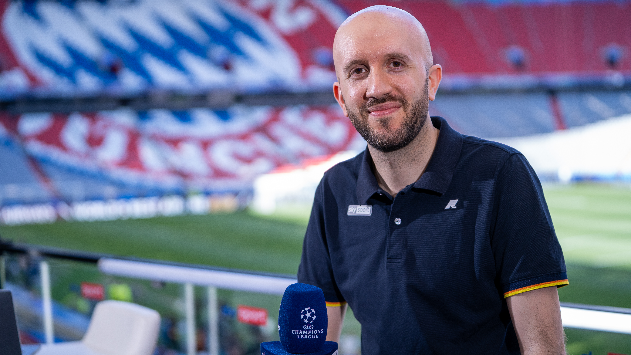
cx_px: 309
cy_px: 152
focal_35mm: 75
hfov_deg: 28.2
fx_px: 1255
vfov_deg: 16.1
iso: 500
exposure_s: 1/800
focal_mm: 70
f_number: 2.8
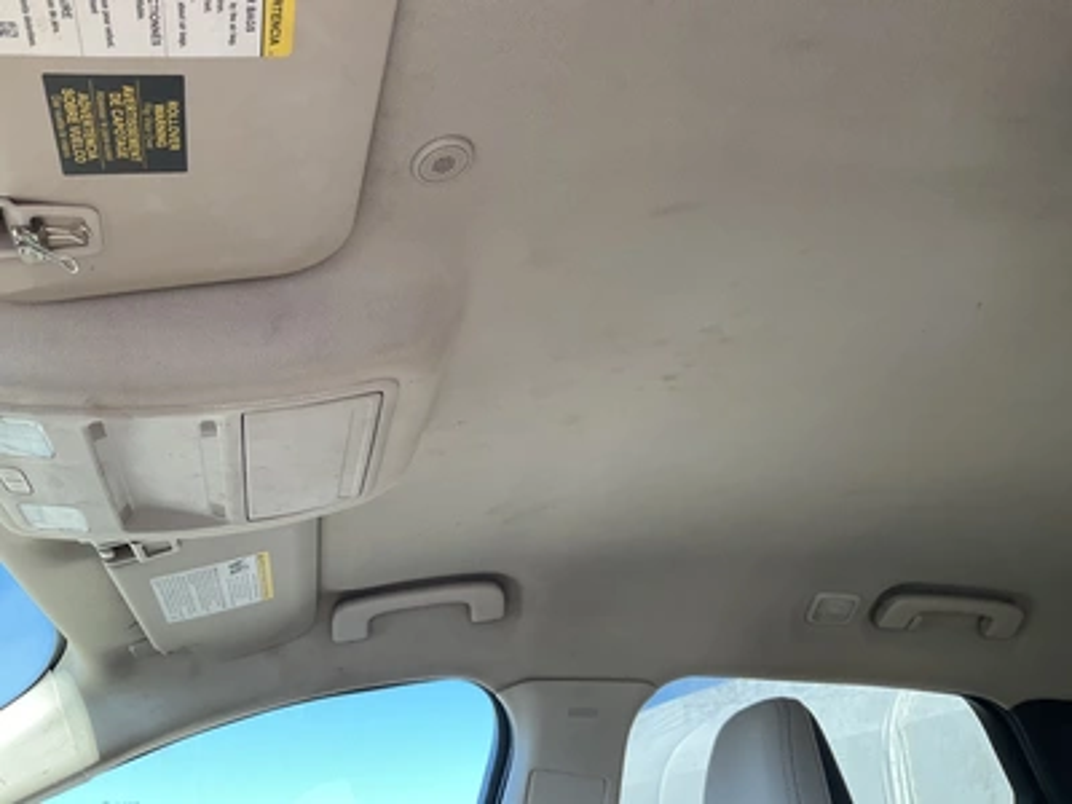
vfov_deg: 48.2
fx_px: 898
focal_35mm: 29
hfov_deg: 61.7
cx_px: 536
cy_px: 402
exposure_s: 1/153
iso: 32
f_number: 1.8
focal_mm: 3
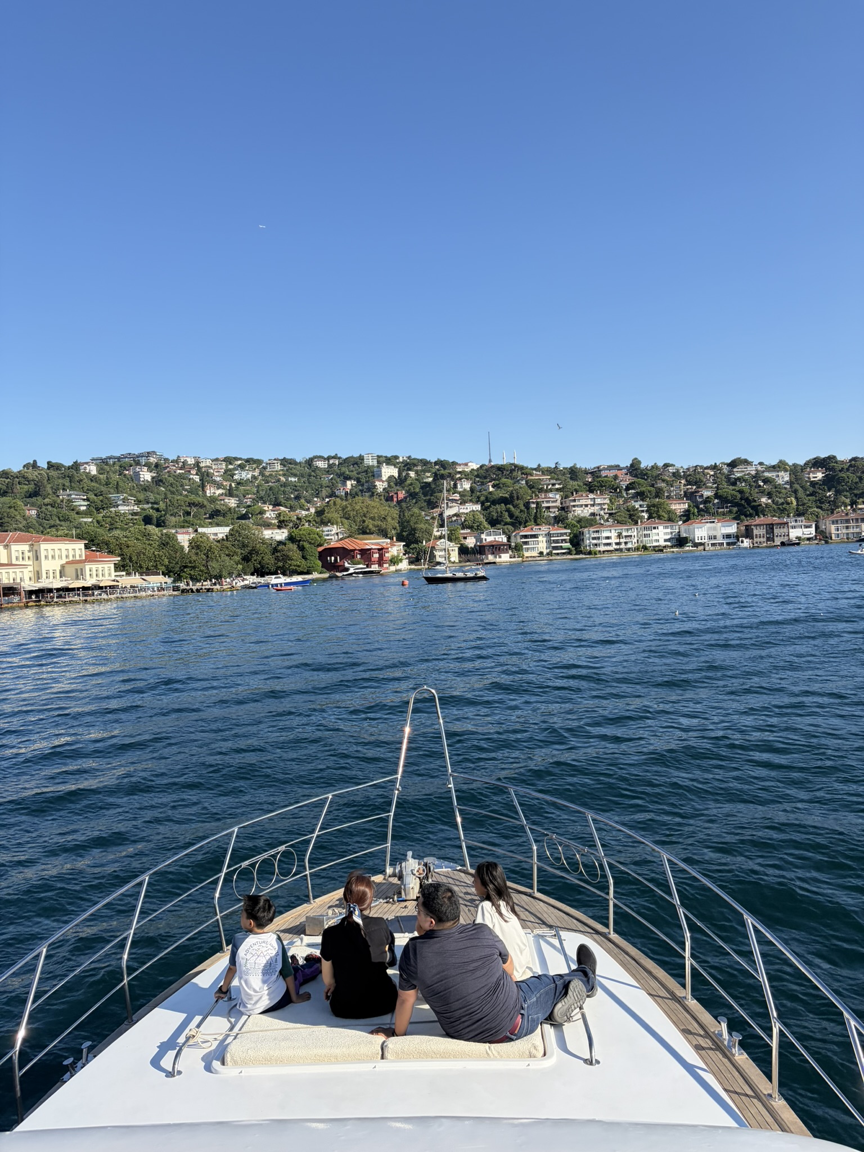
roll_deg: +4.1
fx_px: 865
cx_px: 432
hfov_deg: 53.1
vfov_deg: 67.3
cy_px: 576
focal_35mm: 26
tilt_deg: -0.5
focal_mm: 5.96
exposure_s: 1/4329
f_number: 1.6
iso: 64
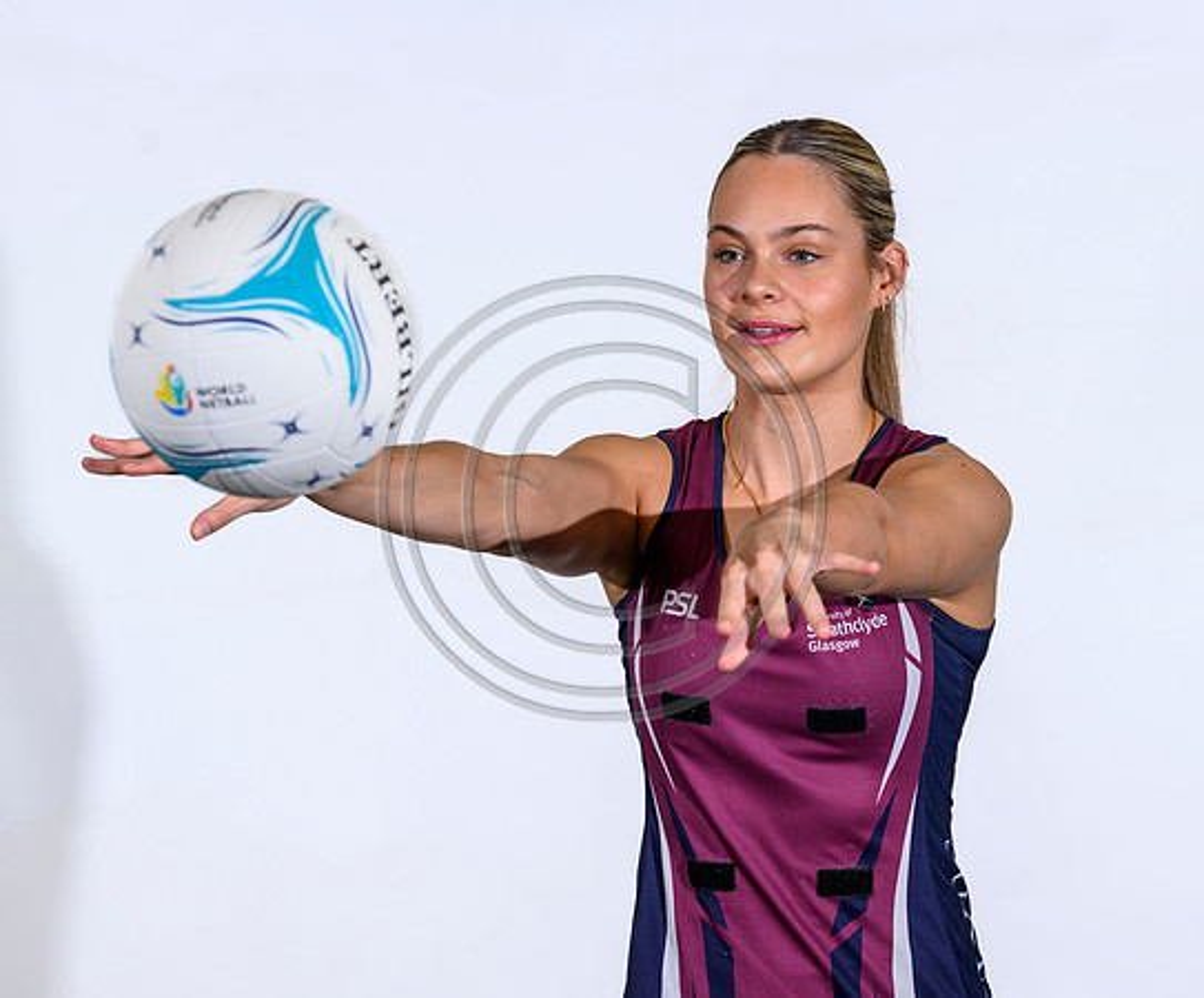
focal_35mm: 151
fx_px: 5448
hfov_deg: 12.6
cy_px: 454
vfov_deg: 10.5
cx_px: 757
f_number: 5.6
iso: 320
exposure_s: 1/160
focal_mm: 120
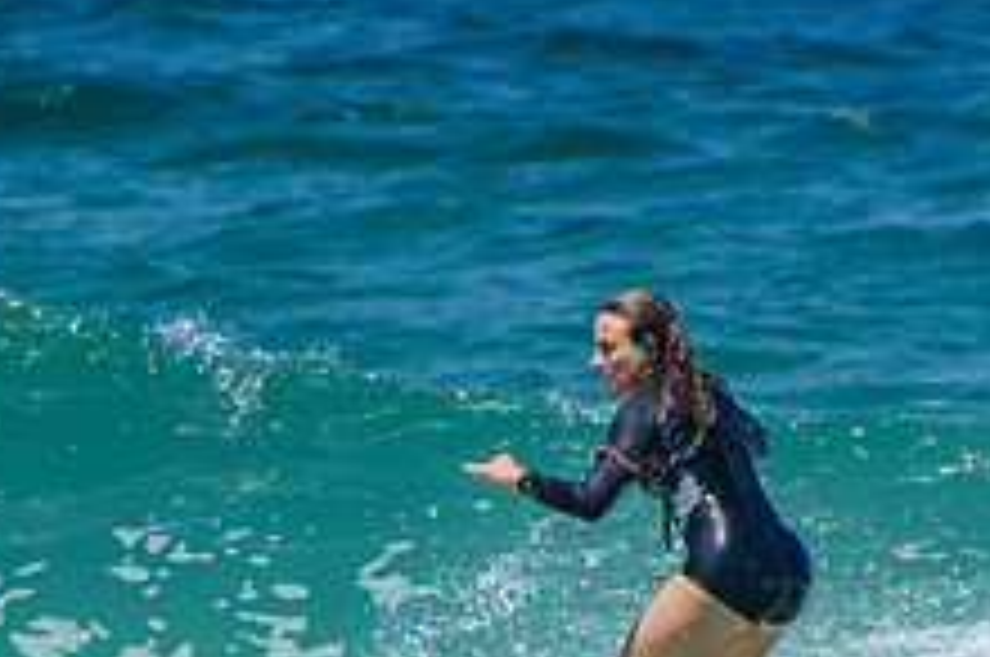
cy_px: 740
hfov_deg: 1.3
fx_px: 43523
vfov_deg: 0.9
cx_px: 446
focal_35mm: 1585
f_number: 5.6
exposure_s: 1/2000
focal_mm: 400
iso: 320
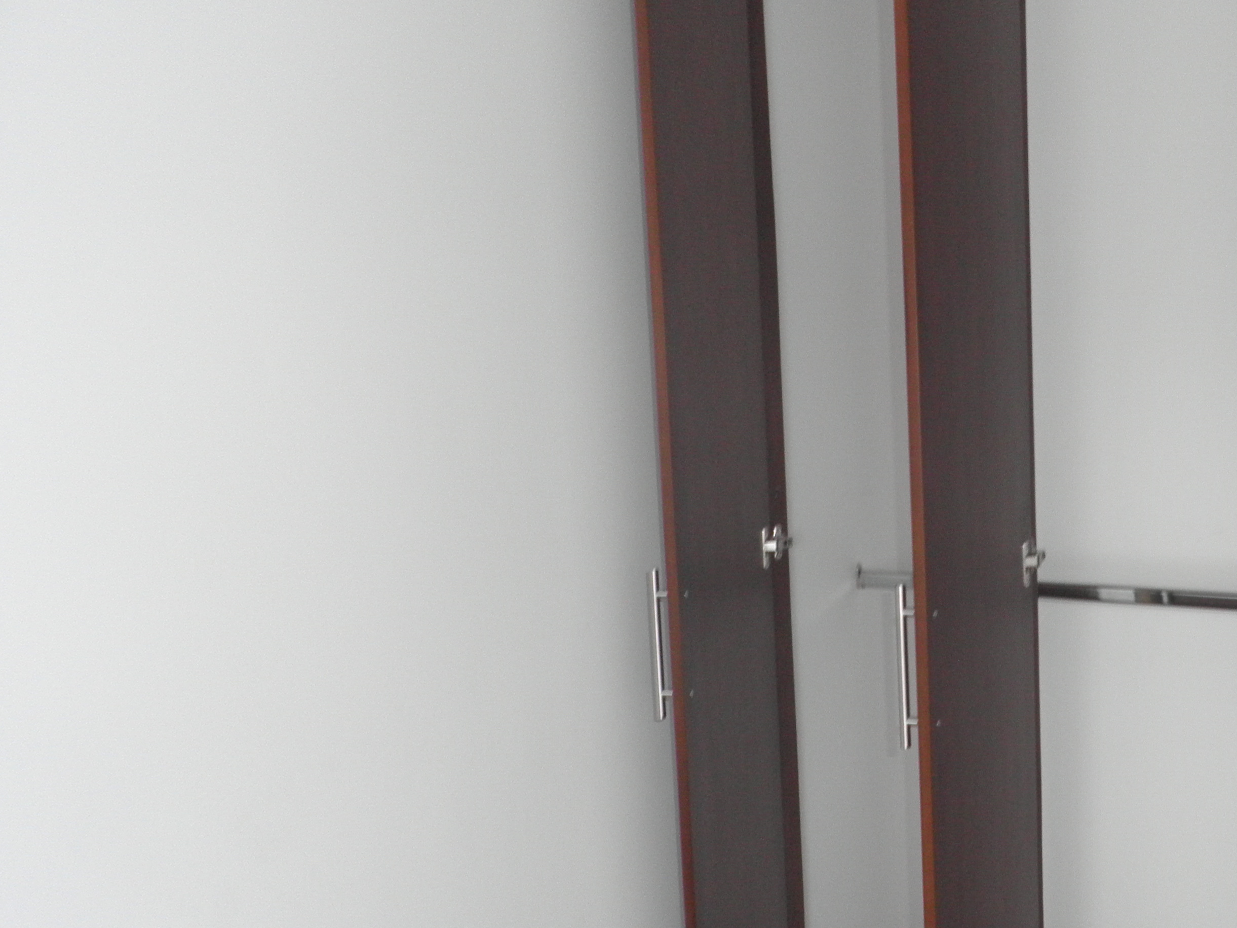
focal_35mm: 39
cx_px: 993
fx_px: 1394
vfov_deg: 36.7
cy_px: 544
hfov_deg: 45.4
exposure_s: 1/30
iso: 160
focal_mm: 4.3
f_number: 3.3
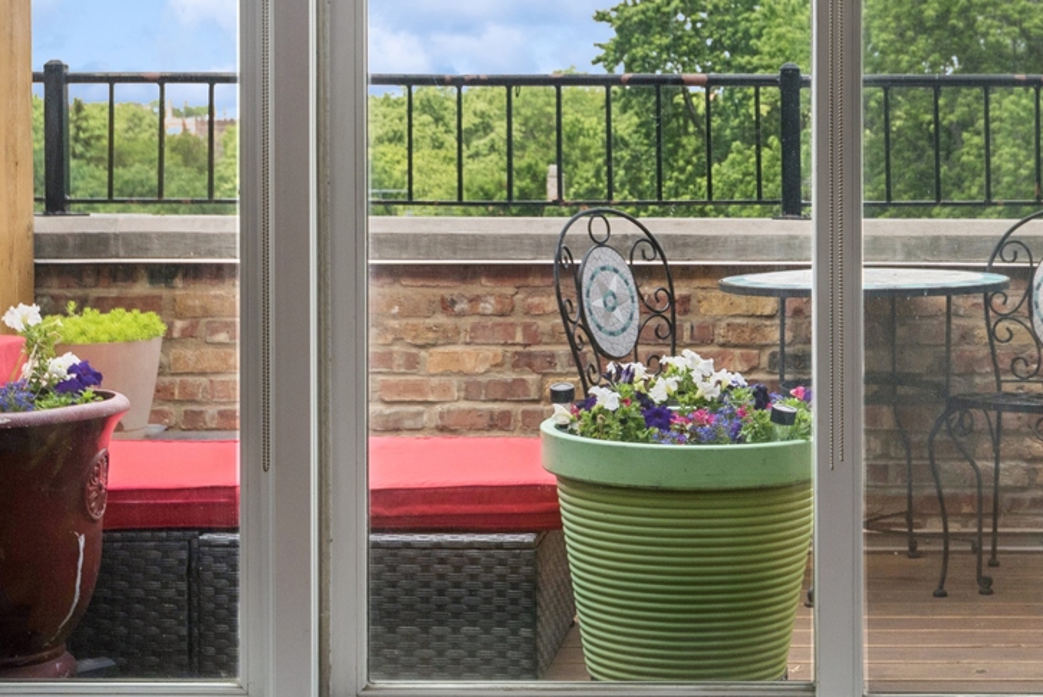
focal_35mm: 78
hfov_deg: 25.7
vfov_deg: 17.4
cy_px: 184
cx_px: 759
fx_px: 2261
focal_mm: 35
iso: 400
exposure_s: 1/250
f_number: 8
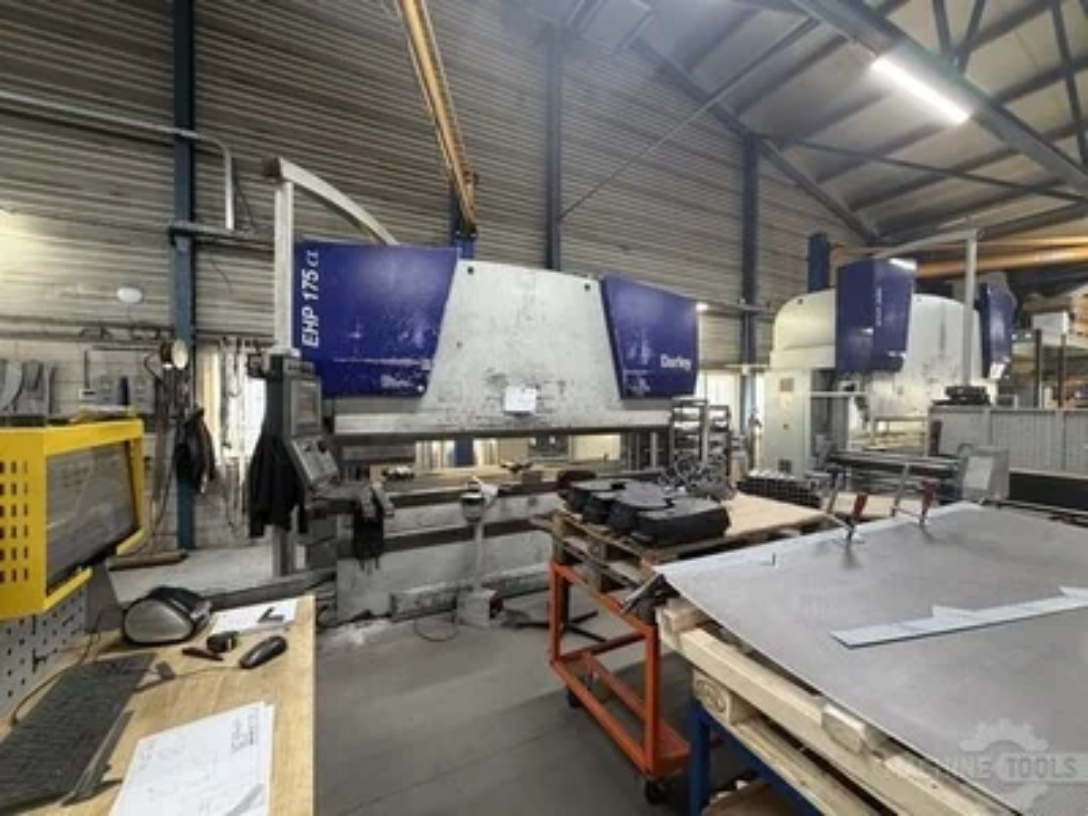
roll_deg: +0.3
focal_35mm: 14
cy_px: 408
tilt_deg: -0.7
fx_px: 440
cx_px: 544
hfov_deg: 102.1
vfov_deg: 85.7
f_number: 2.2
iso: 250
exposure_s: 1/50
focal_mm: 2.22
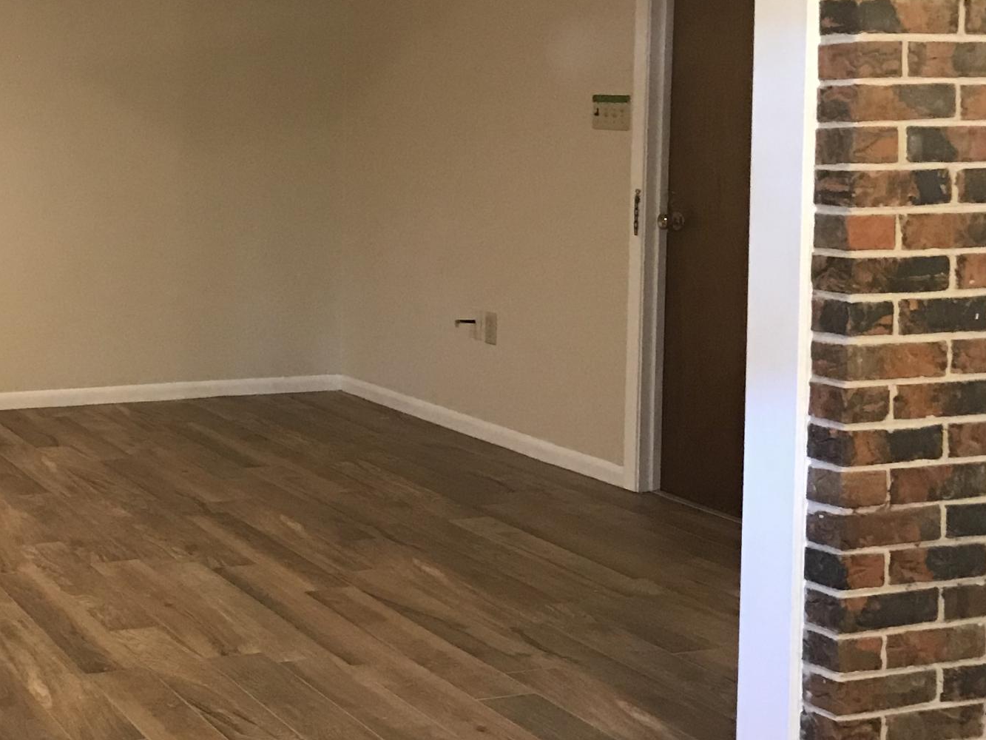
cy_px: 283
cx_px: 114
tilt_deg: -4.8
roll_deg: -0.1
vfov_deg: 23.2
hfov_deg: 29.5
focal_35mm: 63
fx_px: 1795
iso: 80
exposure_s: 1/15
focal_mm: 3.99
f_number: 1.8
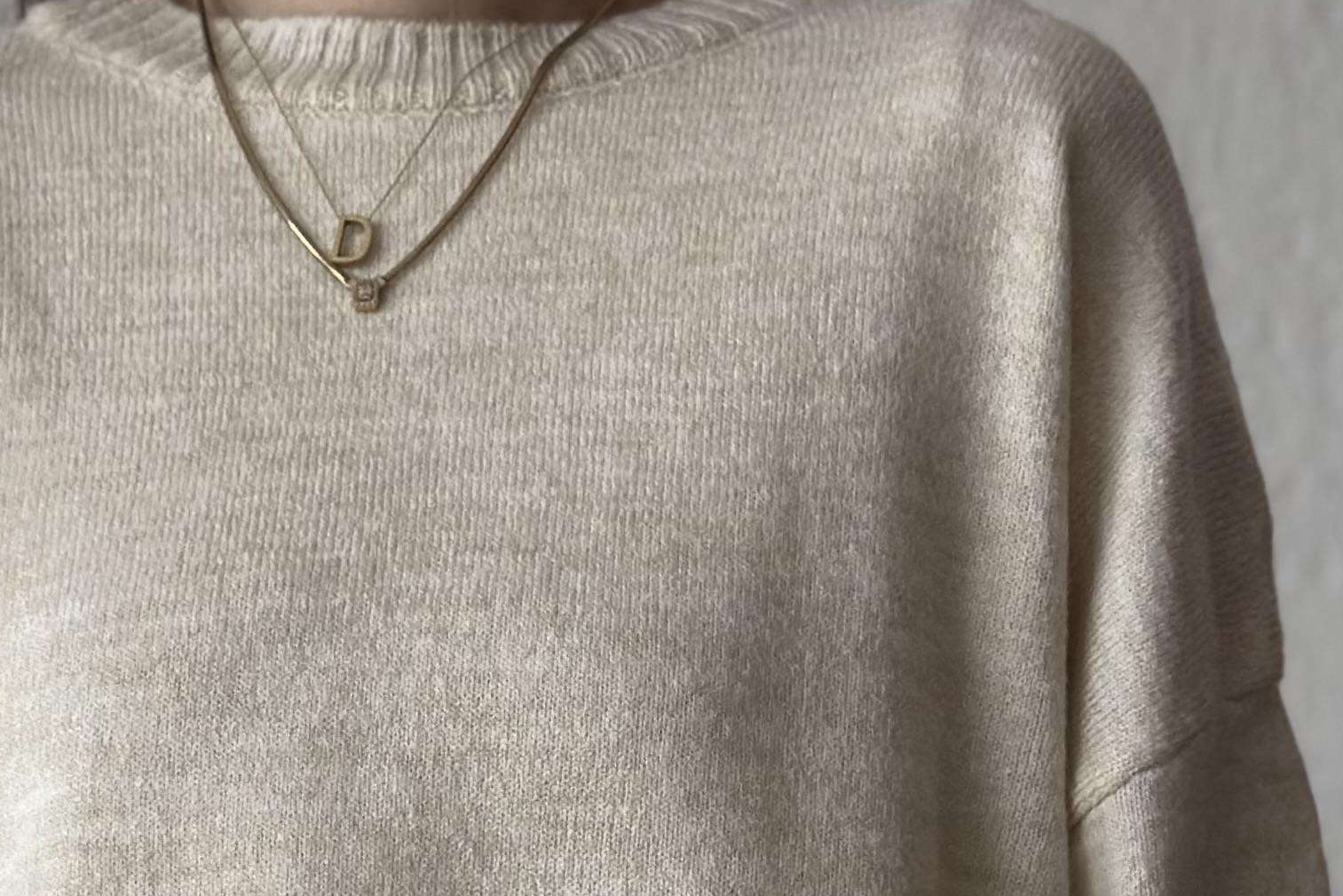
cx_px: 469
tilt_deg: +0.1
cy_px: 1339
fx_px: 4962
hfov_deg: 15.4
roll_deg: -1.3
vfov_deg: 10.0
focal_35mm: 133
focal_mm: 6.86
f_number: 1.78
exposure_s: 1/100
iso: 125
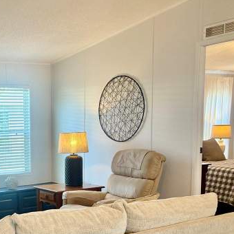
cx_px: 12
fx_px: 413
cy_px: 182
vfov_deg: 31.0
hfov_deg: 29.9
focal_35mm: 54
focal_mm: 5.96
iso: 125
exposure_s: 1/124
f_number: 1.6
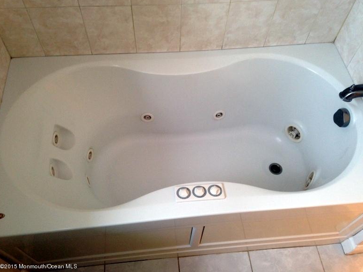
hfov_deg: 54.0
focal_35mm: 34
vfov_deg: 41.8
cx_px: 184
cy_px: 137
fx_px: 357
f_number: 2.4
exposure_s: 1/20
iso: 80
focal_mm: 4.12
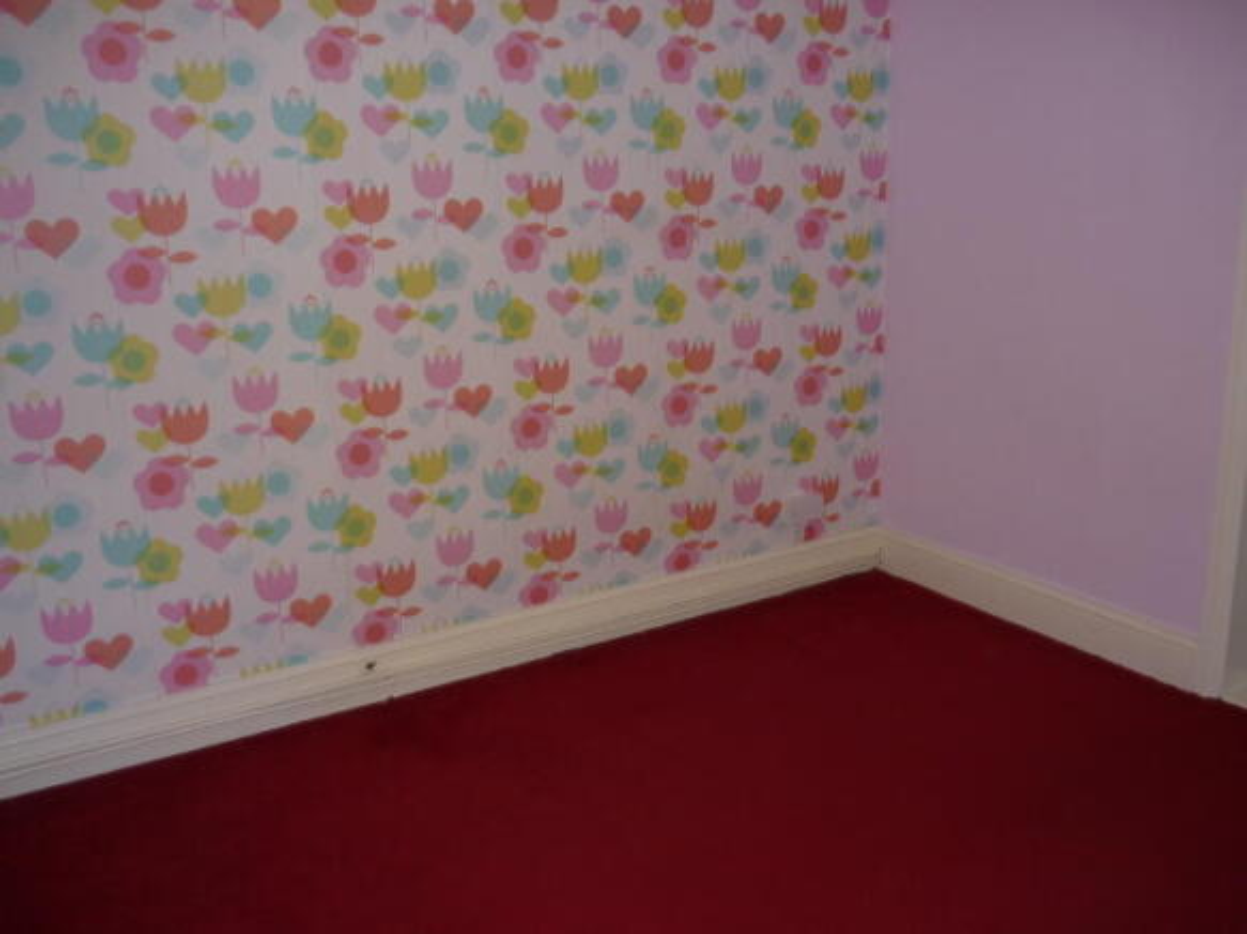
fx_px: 1189
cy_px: 467
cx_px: 624
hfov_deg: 55.4
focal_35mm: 33
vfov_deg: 42.9
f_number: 2.8
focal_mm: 5.5
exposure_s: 1/30
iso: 100
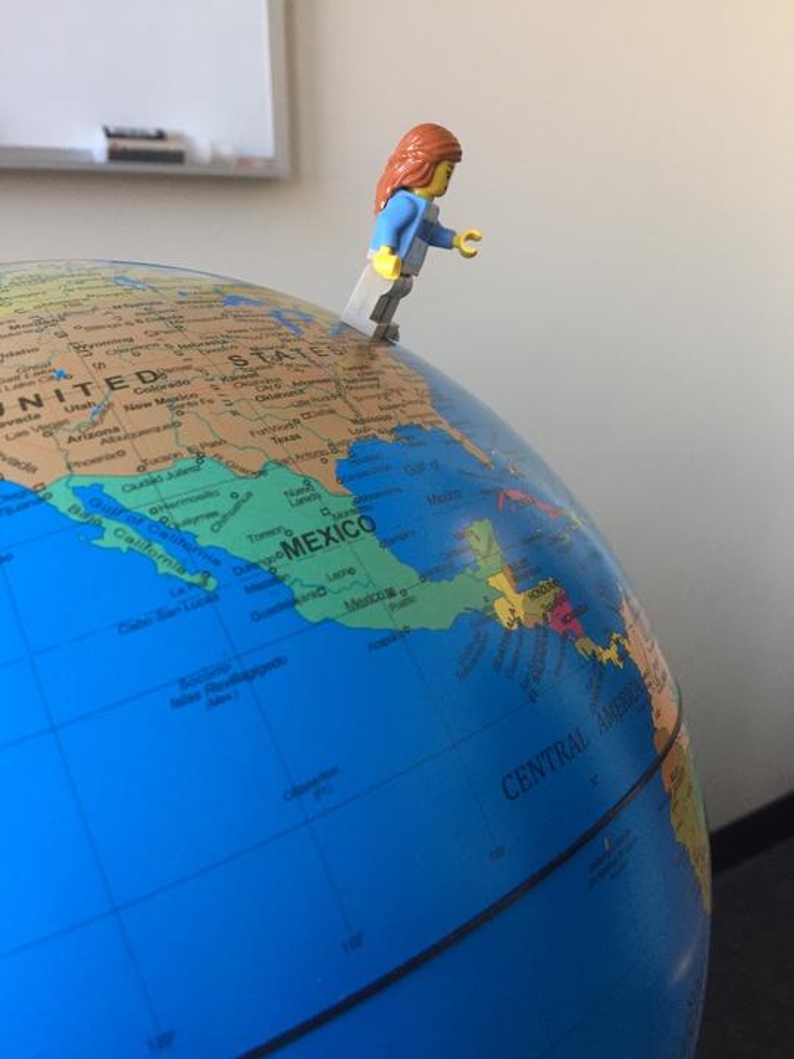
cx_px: 397
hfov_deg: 48.2
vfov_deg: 61.7
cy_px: 530
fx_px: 887
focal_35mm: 29
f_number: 2.2
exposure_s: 1/30
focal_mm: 4.15
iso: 50
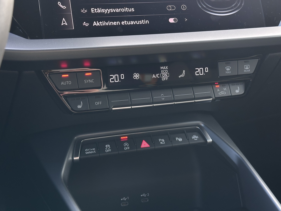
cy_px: 106
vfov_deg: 30.3
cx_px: 140
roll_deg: +0.0
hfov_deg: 39.7
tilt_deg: -18.1
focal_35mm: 48
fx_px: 390
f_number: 1.78
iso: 80
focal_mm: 6.86
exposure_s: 1/90
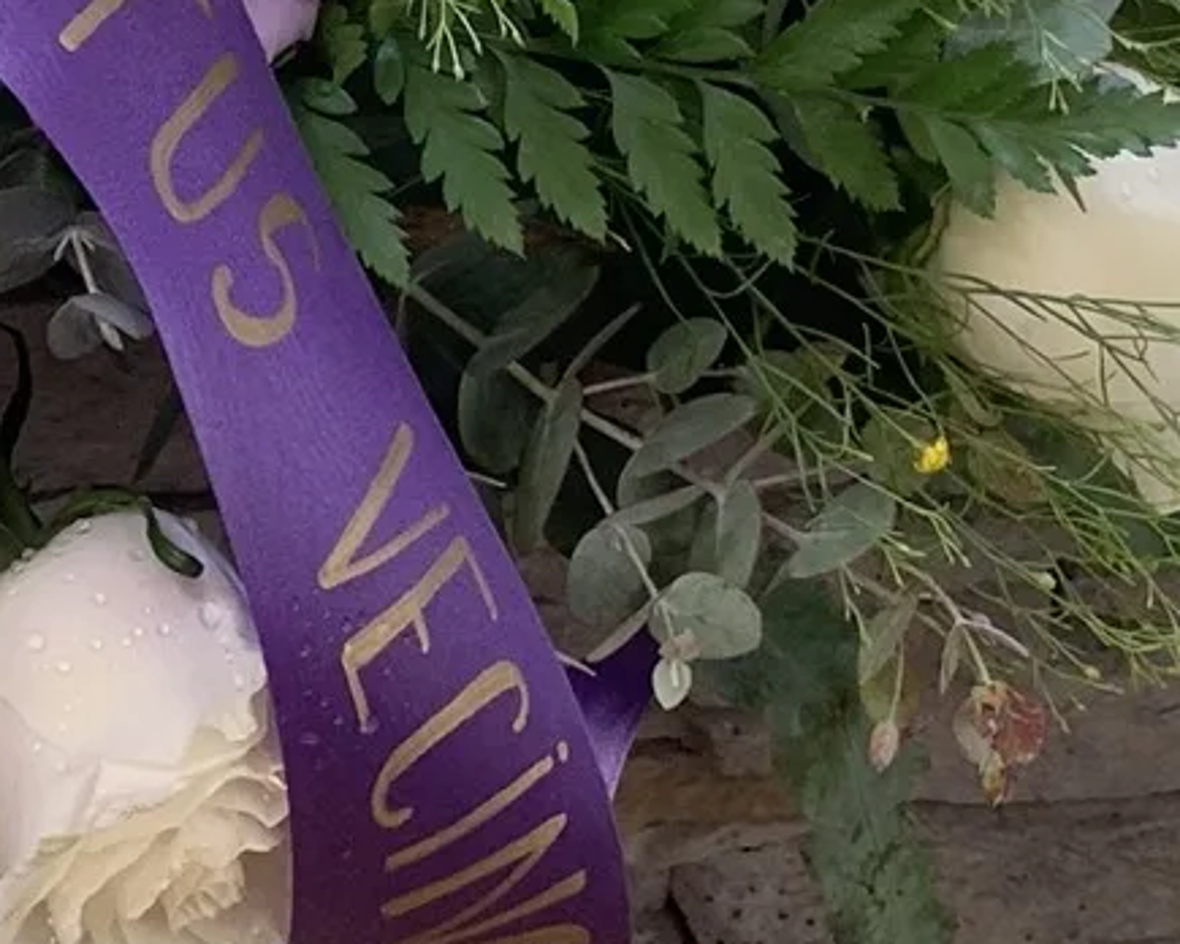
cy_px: -393
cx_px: -252
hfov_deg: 16.4
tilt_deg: -43.6
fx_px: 3911
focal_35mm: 112
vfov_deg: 13.1
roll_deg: -0.4
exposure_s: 1/99
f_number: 1.8
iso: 64
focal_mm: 4.25
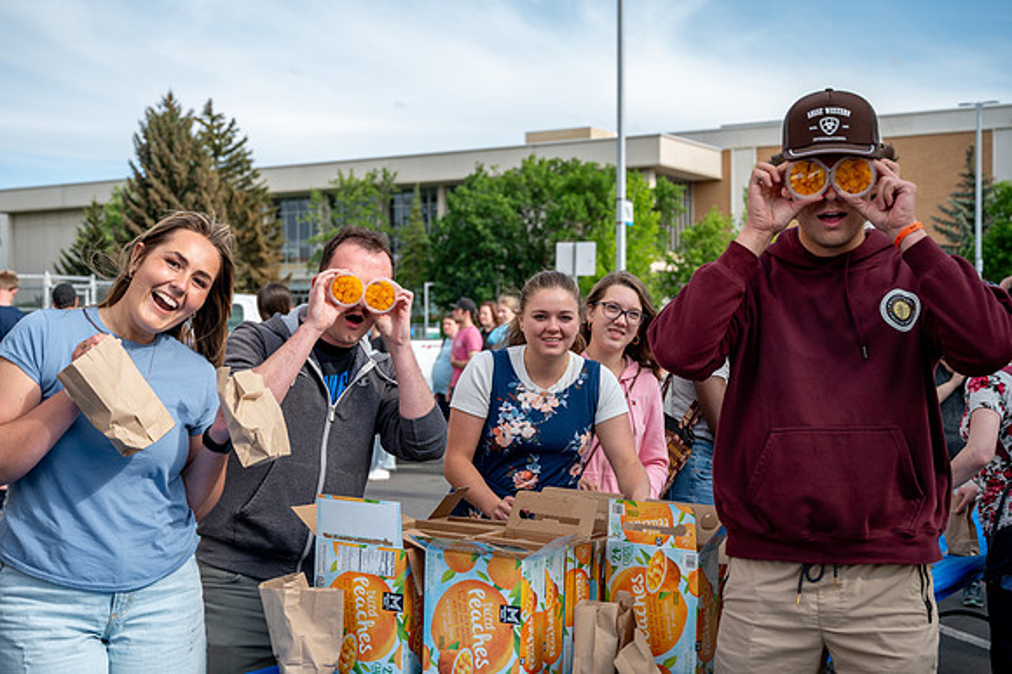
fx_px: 1377
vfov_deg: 27.5
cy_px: 337
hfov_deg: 40.4
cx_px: 506
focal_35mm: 49
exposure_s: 1/640
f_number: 4.5
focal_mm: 49
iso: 160
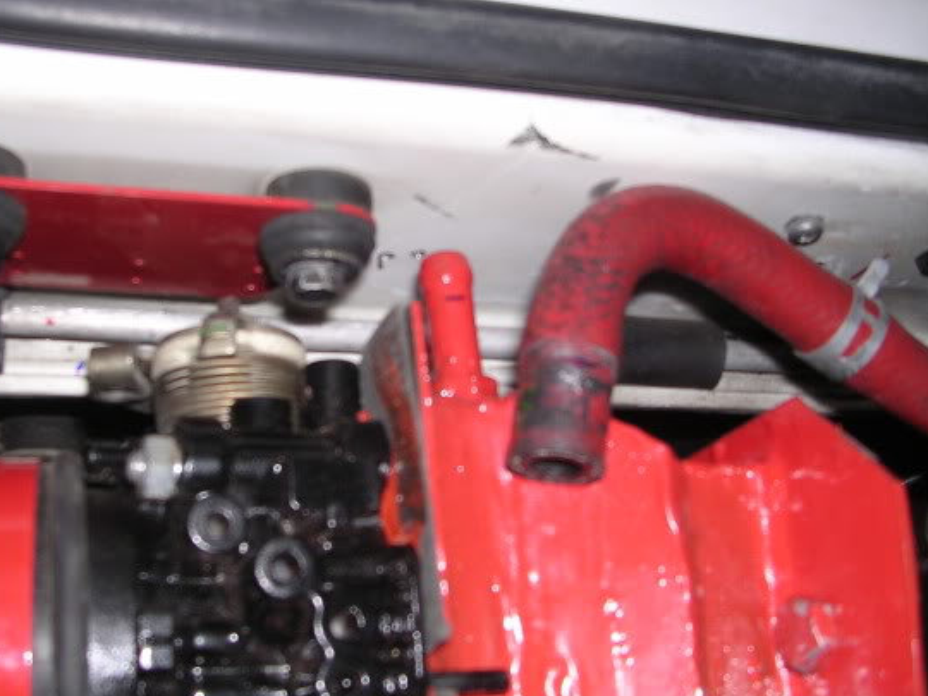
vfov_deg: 32.1
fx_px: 1206
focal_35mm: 45
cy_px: 301
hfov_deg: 42.0
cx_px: 390
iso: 100
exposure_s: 1/60.1
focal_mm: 5.8
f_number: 2.8
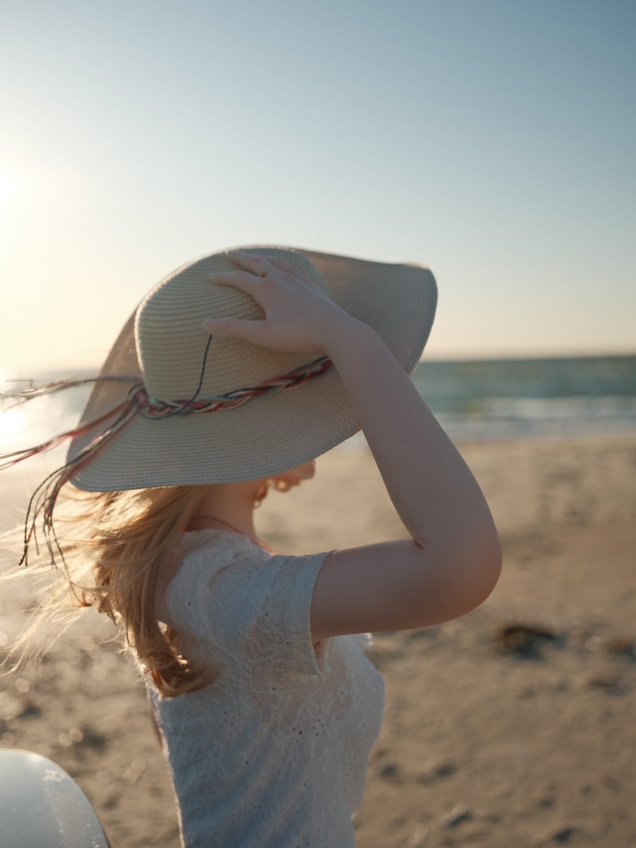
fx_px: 882
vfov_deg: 51.4
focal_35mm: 36
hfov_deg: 39.7
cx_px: 318
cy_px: 424
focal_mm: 45
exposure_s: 1/1300
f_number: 2.8
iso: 200
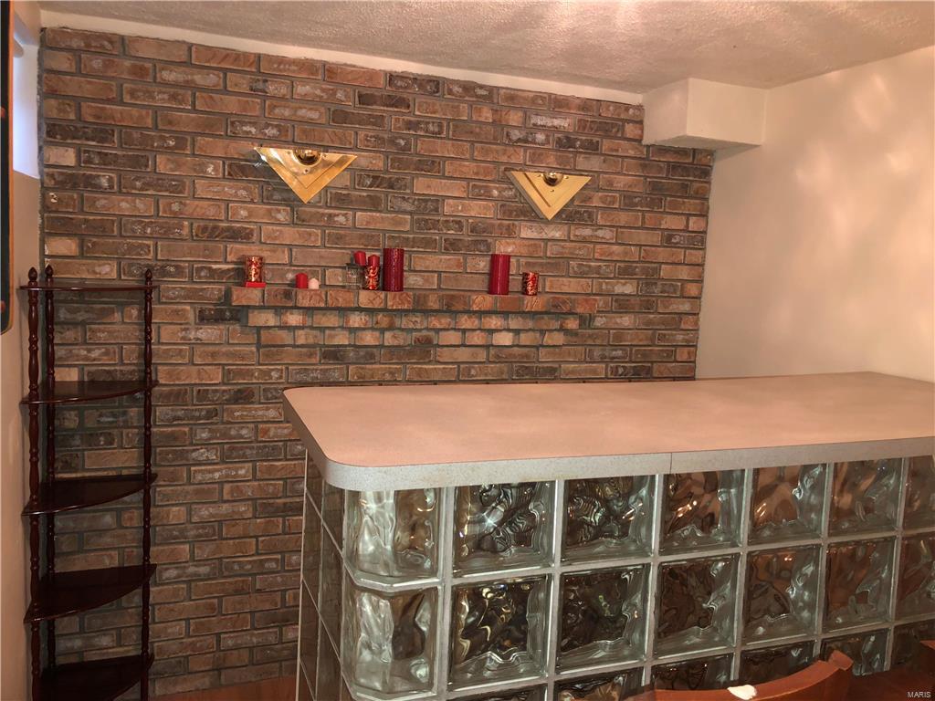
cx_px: 468
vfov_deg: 48.2
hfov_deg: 61.7
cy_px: 350
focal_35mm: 29
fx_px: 783
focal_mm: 3.99
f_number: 1.8
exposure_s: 1/7
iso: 80
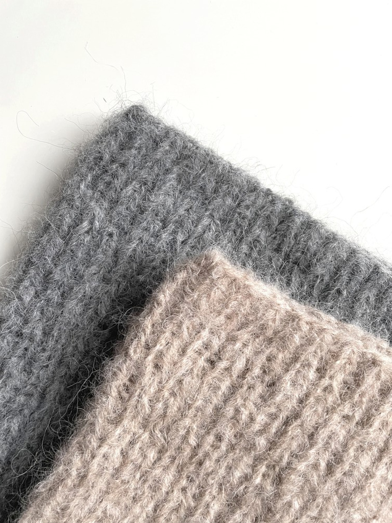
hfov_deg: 53.1
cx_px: 196
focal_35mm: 26
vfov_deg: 67.3
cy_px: 262
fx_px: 393
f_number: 1.6
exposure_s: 1/93
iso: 125
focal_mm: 4.2
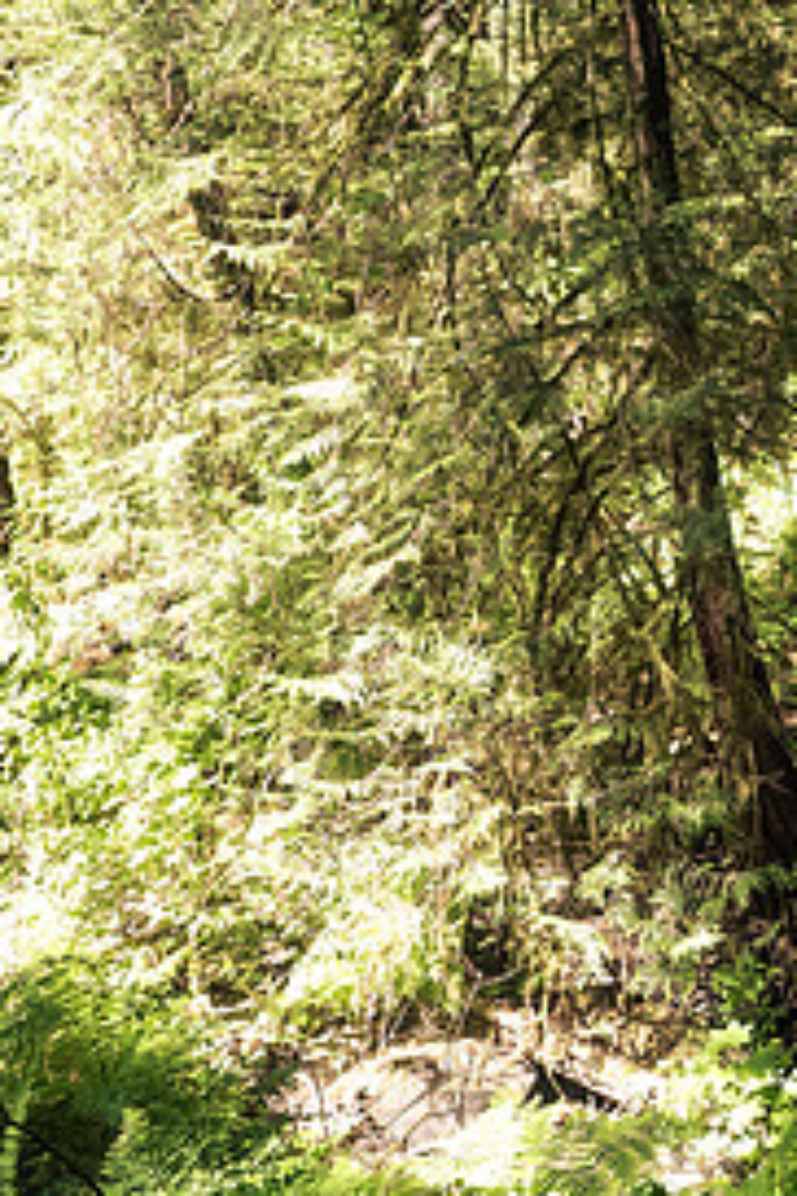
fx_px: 1760
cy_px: 690
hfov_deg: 24.1
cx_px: 845
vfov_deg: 37.4
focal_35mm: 53
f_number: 2.8
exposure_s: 1/1000
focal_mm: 12
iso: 1000
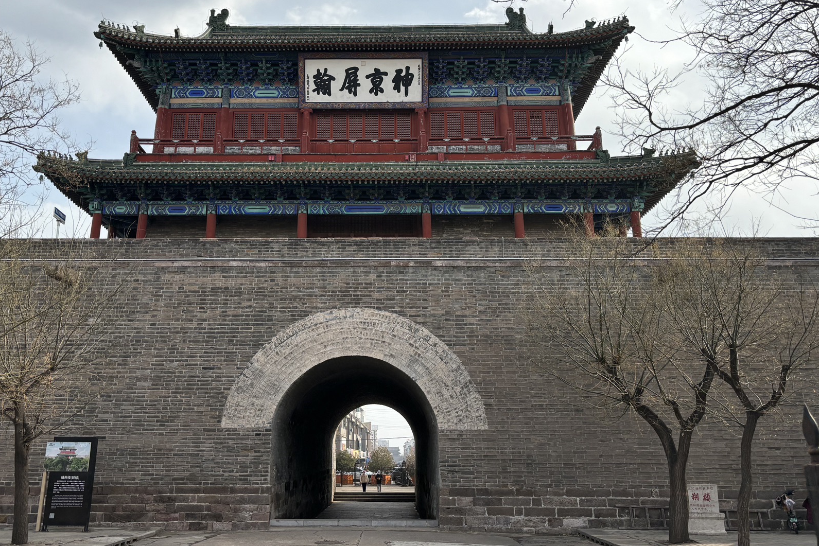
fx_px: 774
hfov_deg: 55.7
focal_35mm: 34
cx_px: 365
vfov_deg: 38.7
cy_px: 220
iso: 50
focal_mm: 5.96
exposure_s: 1/2571
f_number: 1.6
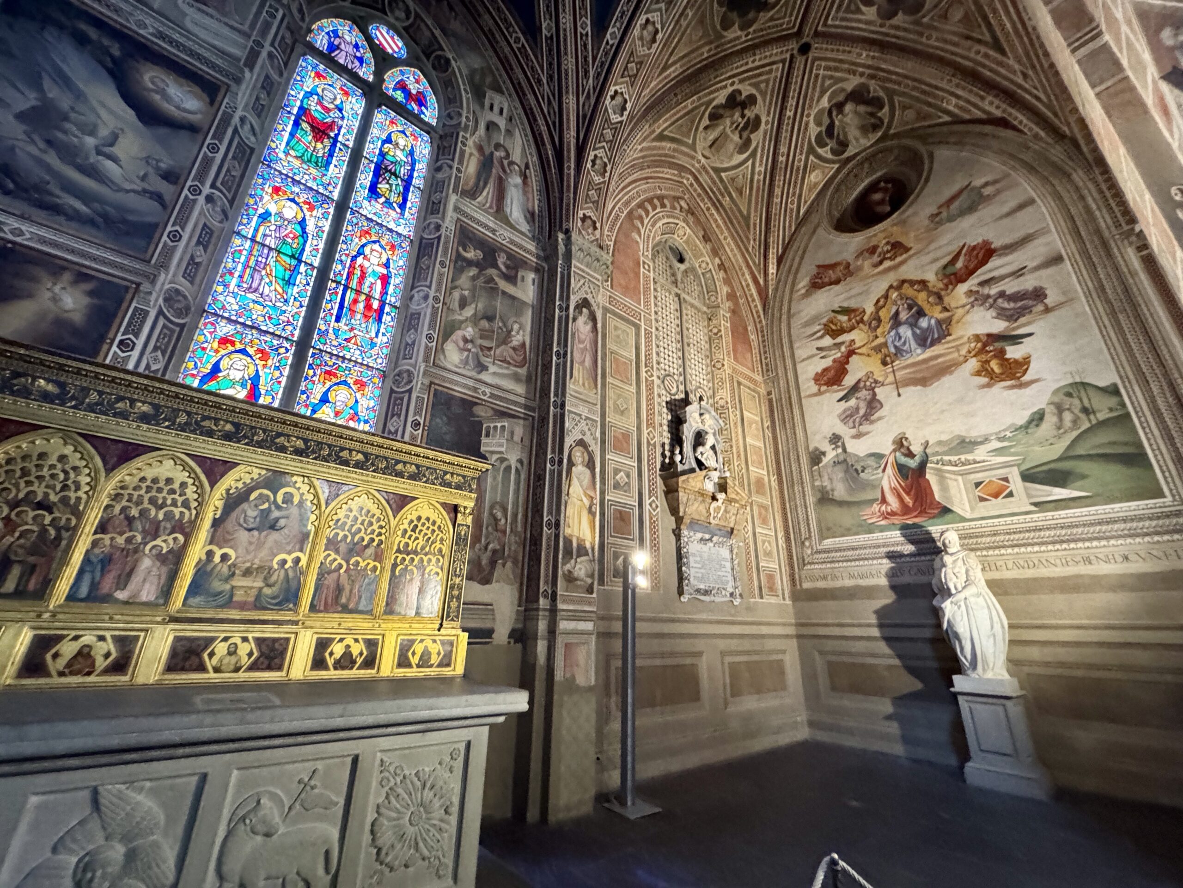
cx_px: 592
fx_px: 478
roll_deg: -1.6
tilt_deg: +21.8
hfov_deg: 102.1
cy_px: 444
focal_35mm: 14
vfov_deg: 85.7
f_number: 2.2
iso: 1000
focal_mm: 2.22
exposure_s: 1/50
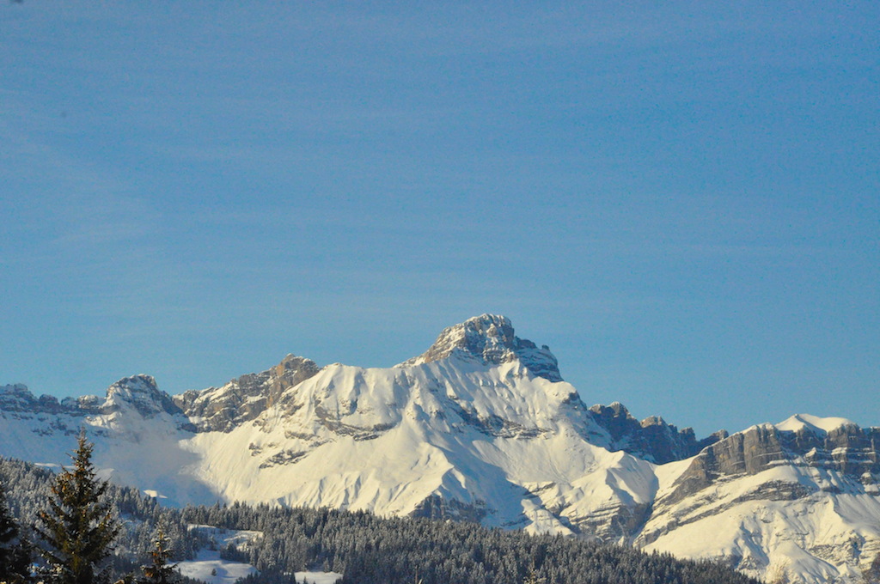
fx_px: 3845
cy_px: 292
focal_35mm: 158
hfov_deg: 13.1
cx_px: 440
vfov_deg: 8.7
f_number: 16
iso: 3200
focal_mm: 105
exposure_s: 1/4000
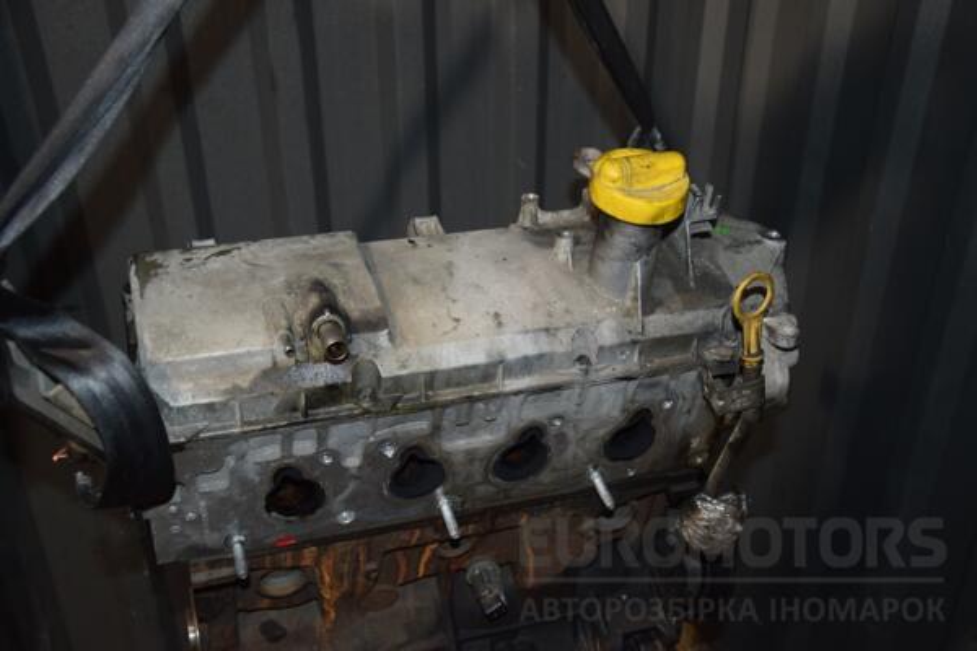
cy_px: 326
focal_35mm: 42
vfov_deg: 31.9
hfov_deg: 46.4
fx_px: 1140
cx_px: 488
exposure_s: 1/60
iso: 800
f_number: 5
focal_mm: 28
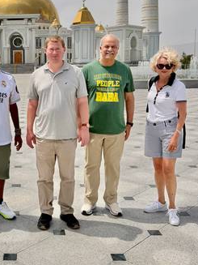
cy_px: 111
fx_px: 359
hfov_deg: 29.5
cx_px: 16
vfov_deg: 40.3
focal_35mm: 47
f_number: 1.78
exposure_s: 1/9091
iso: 80
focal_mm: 6.76
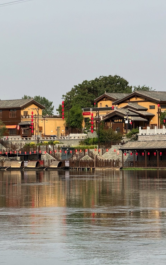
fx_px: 1230
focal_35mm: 170
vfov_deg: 12.3
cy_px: 132
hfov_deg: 7.7
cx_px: -6
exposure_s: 1/1248
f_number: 2.8
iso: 50
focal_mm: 15.66
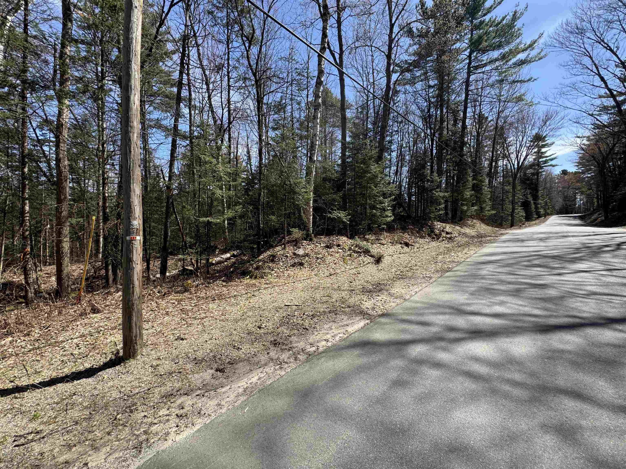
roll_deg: -0.5
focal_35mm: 14
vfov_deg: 85.7
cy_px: 234
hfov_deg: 102.1
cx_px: 313
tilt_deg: -0.7
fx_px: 253
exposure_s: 1/720
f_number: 2.2
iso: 40
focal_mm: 2.22
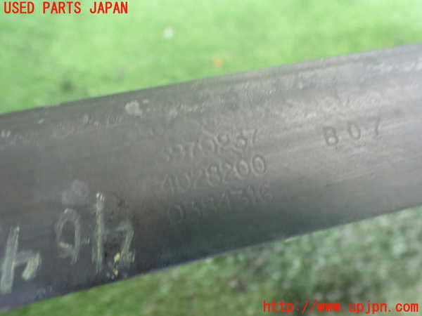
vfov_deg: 46.8
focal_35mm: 30
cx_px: 211
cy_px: 158
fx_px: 366
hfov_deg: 60.0
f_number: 2.3
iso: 1000
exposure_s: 1/30
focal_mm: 5.4
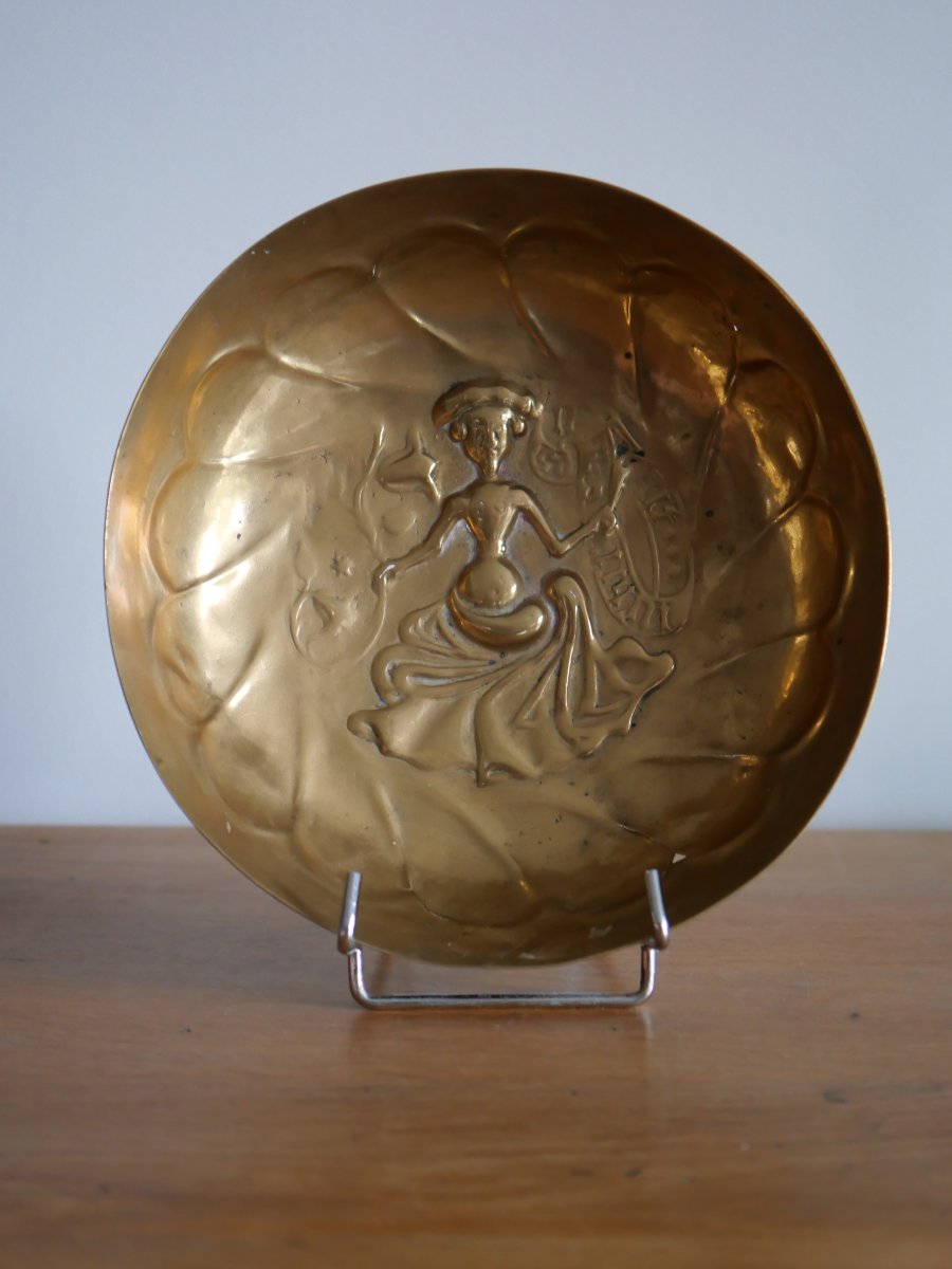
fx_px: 2200
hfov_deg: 24.4
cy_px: 634
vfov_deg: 32.2
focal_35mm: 60
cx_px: 476
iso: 1250
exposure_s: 1/125
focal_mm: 30
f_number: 2.8
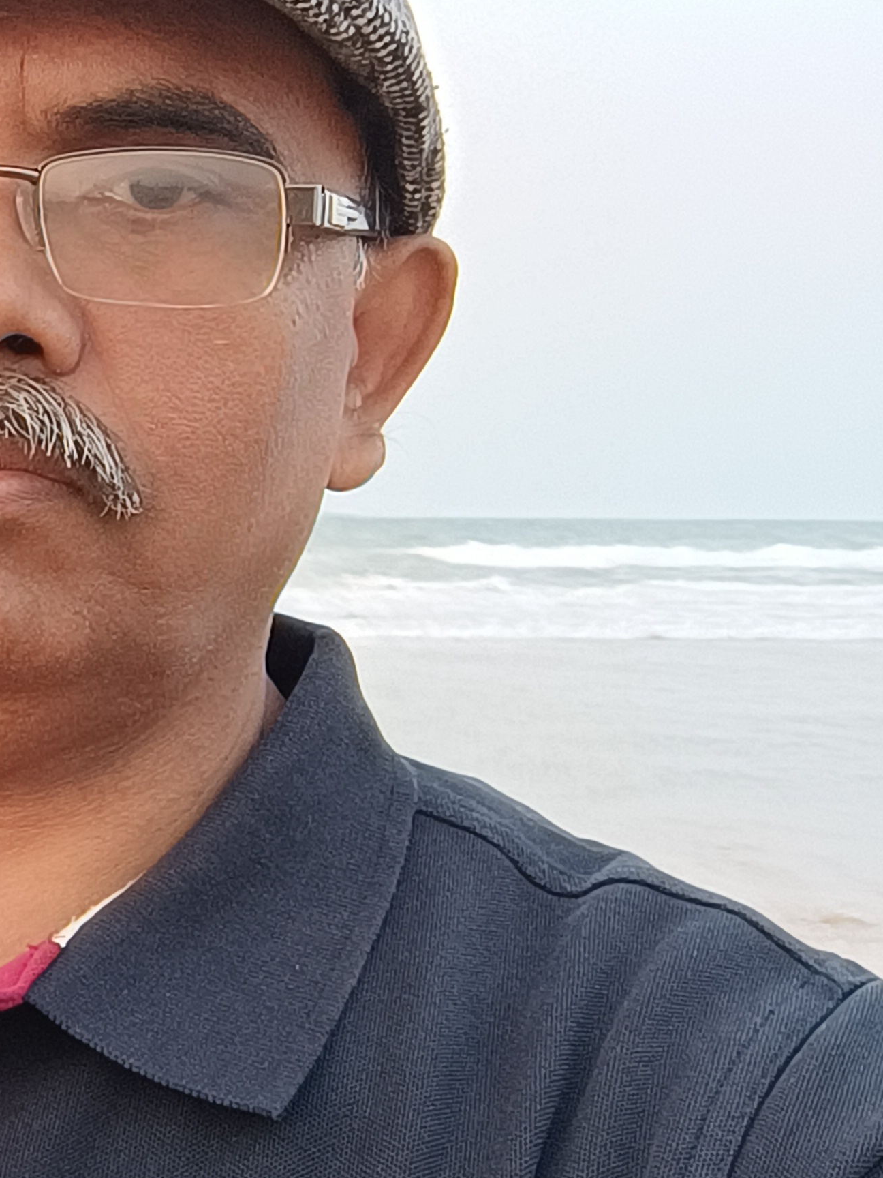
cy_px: 500
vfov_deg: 30.2
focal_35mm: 64
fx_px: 2177
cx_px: -264
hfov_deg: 20.9
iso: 103
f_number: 2.45
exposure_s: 1/100
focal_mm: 3.24
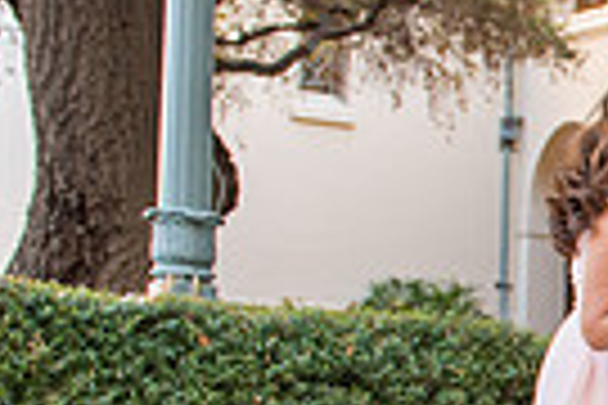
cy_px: 484
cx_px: 1193
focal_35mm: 103
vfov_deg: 13.0
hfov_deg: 15.9
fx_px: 1739
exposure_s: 1/200
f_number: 4.5
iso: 640
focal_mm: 24
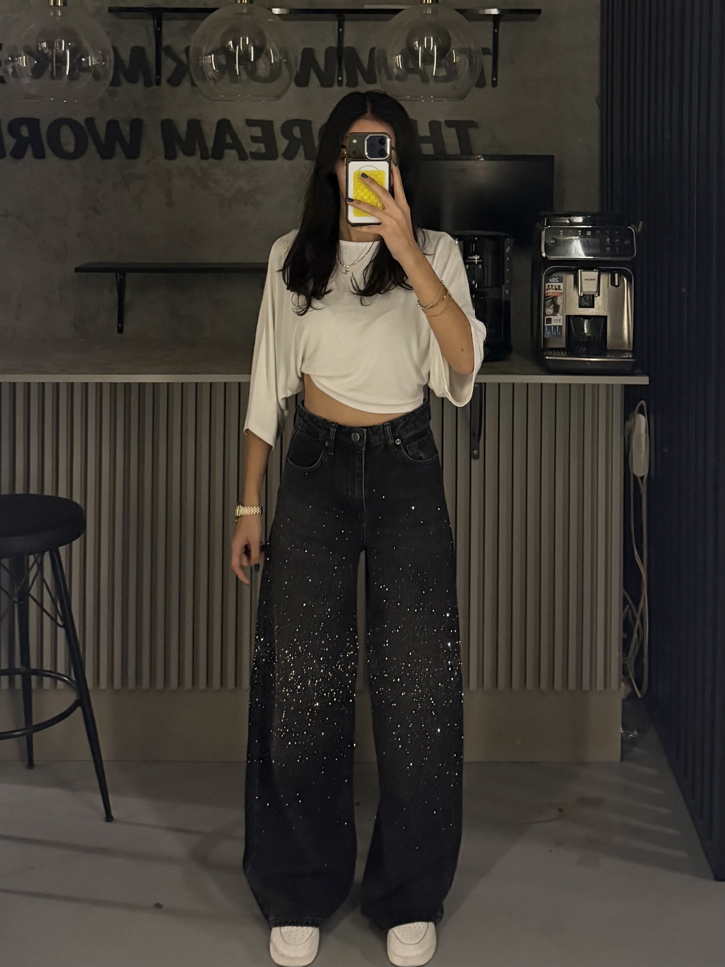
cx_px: 362
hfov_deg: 56.8
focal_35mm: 24
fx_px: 670
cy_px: 484
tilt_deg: -2.6
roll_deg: -0.8
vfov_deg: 71.6
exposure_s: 1/25
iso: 800
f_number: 1.78
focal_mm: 6.76
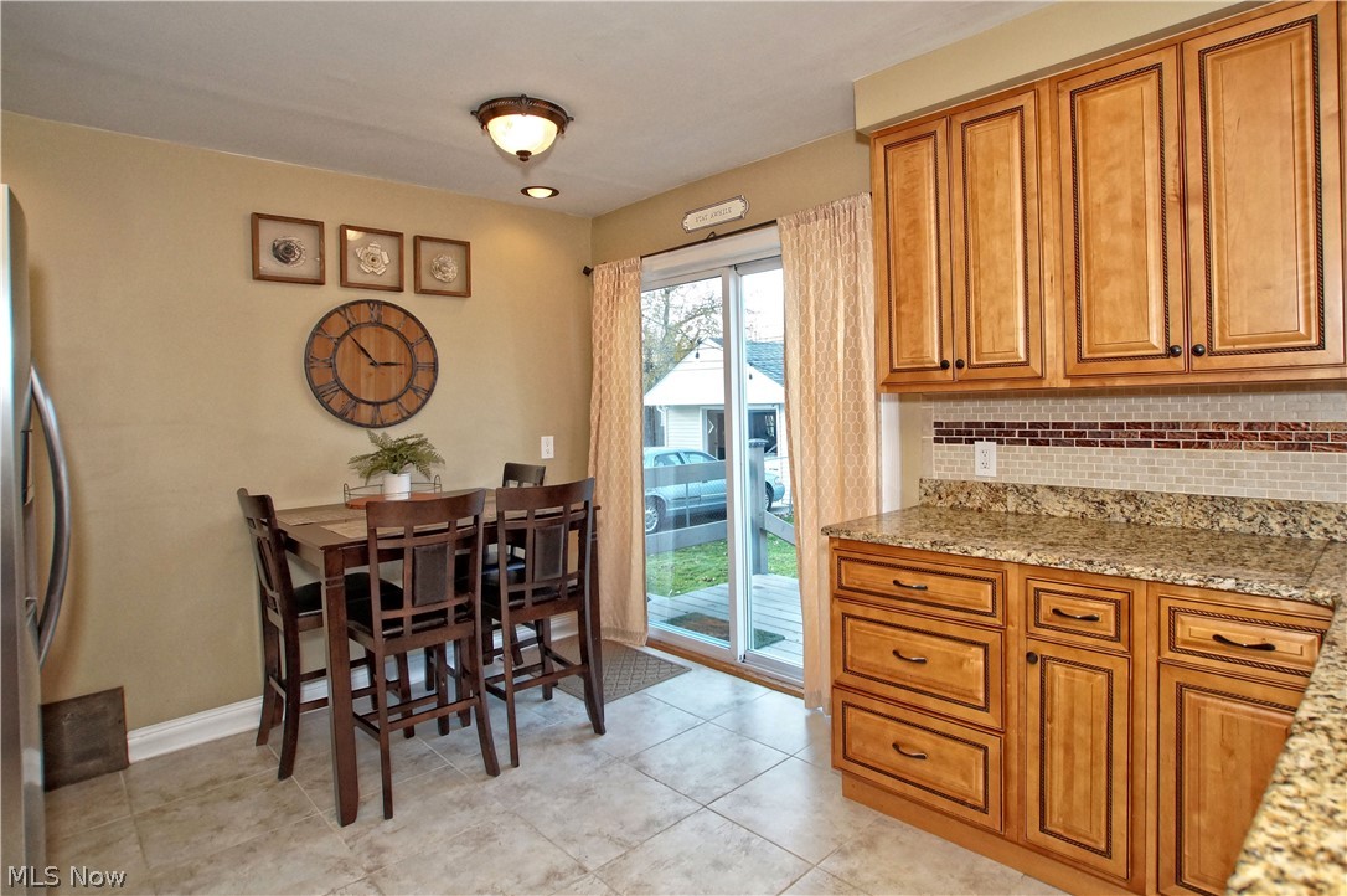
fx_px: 617
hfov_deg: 95.0
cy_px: 448
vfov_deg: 72.0
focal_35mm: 16
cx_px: 674
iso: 1000
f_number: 4.5
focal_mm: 11
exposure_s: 1/160
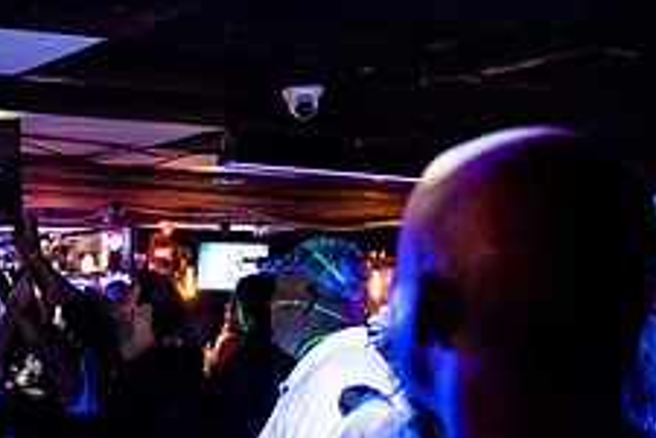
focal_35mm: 68
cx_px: -120
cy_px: 305
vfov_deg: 19.9
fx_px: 1239
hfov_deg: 26.5
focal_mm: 24
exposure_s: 1/200
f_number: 2.8
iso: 3200
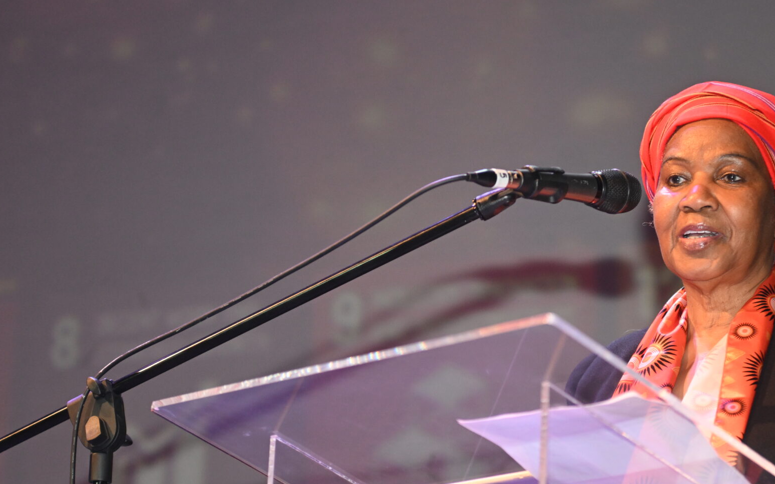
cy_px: 330
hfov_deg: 17.6
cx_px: 501
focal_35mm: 118
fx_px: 2492
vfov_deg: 11.1
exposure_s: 1/80
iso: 1600
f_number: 2.8
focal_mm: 70
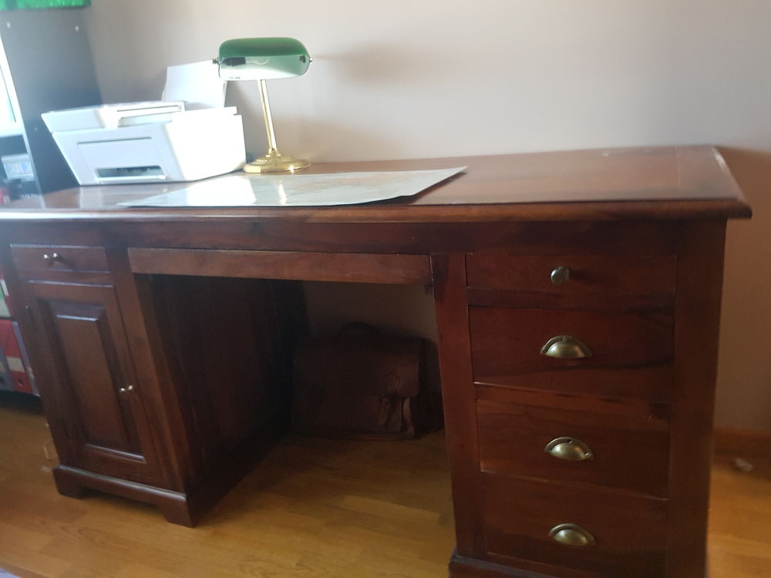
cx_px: 386
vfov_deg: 53.1
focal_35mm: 26
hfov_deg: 67.3
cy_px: 289
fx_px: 579
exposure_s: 1/25
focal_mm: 4.2
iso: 200
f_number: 1.7
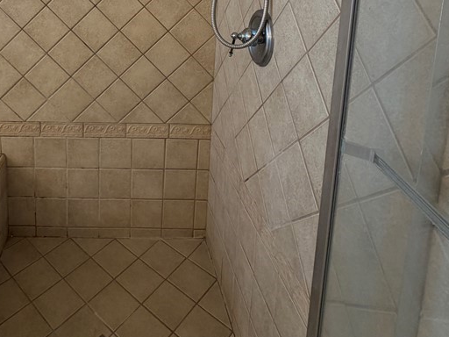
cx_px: 117
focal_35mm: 28
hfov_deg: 60.3
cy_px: 13
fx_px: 363
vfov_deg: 43.8
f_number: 2.2
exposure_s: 1/120
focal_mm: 2.22
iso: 125
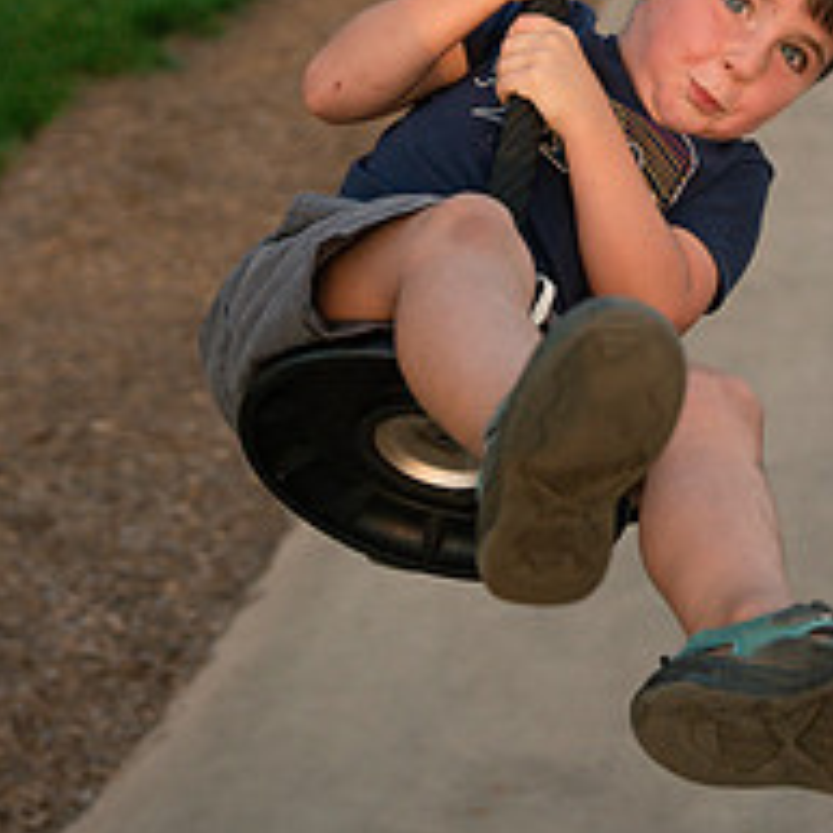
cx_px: 751
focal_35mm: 115
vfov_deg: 14.9
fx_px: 3131
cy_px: 19
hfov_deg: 15.0
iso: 200
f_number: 2.8
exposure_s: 1/1250
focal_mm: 45
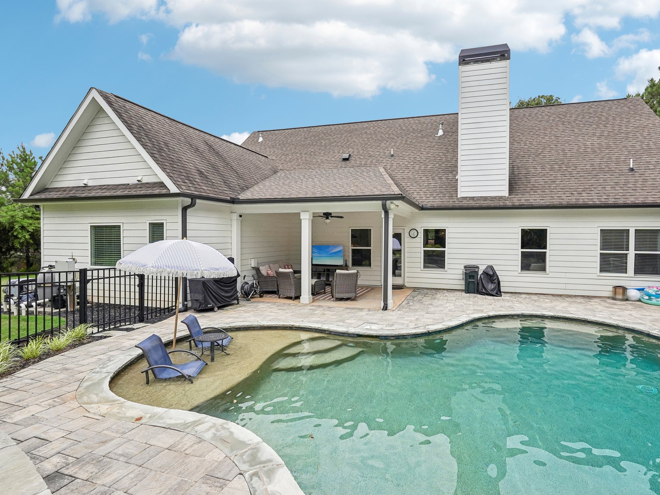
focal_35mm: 18
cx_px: 369
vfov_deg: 71.6
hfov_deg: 87.4
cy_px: 240
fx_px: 343
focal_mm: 16
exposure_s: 1/3200
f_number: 8
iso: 800
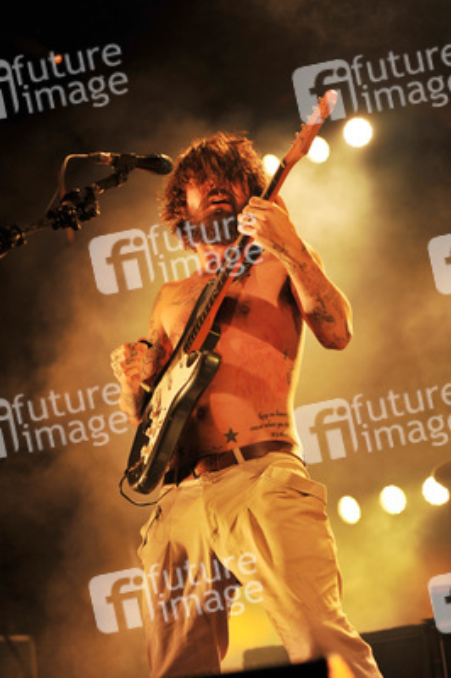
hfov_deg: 19.4
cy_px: 339
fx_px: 1318
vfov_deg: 28.9
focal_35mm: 70
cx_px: 226
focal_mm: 70
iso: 500
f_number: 3.2
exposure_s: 1/200
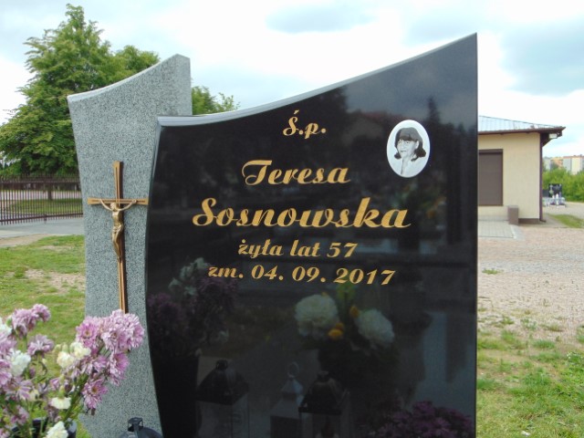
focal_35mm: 33
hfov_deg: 55.4
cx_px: 292
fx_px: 557
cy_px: 219
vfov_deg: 42.9
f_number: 3.2
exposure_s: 1/500
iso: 80
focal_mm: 5.8
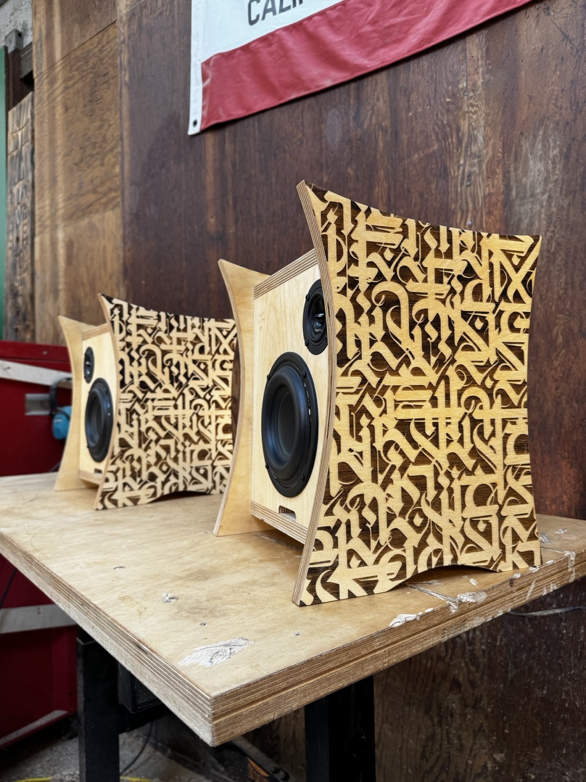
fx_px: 542
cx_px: 293
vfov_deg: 71.6
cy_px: 391
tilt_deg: +1.1
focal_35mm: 24
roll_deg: +2.3
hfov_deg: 56.8
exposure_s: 1/120
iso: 80
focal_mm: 6.76
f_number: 1.78
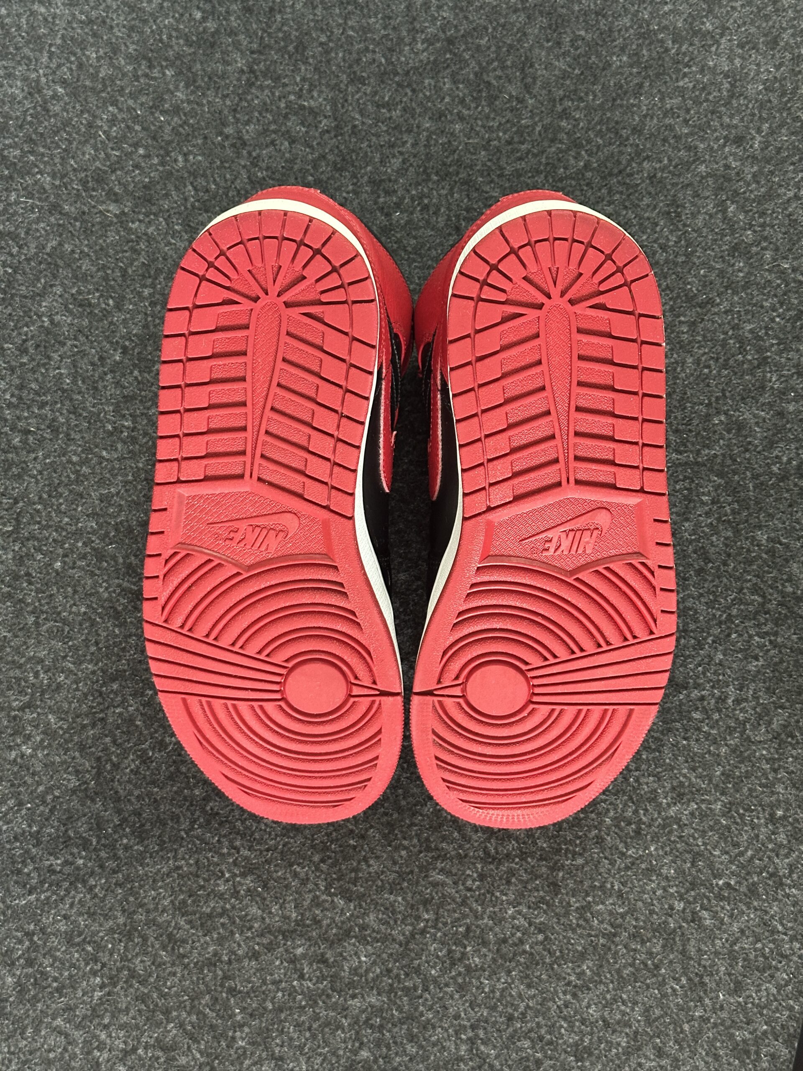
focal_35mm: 48
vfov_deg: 39.7
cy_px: 536
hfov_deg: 30.3
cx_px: 402
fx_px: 1485
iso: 400
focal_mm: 6.86
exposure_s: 1/36
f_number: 1.78
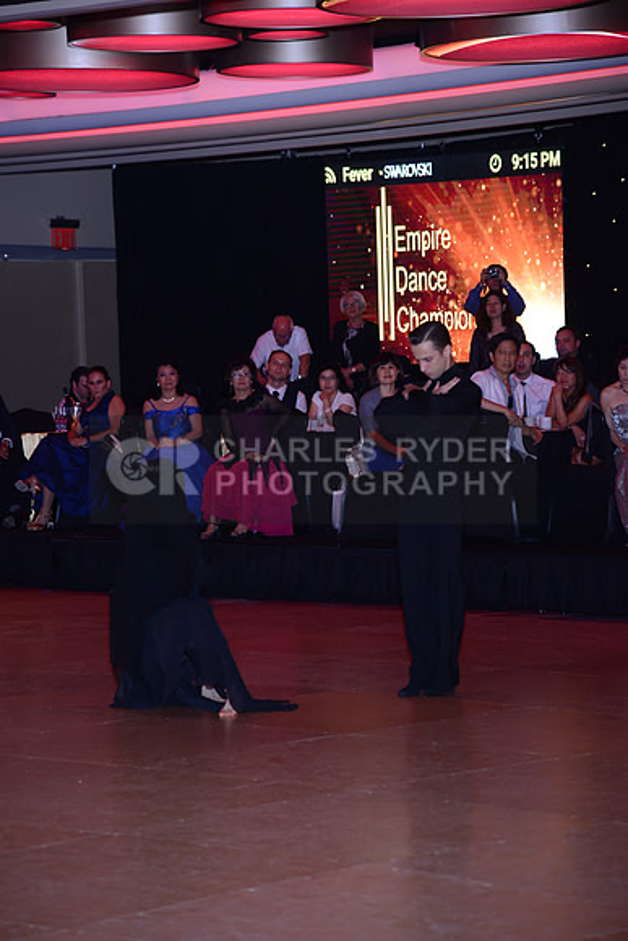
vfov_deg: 17.1
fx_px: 3138
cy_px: 470
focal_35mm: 120
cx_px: 314
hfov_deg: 11.4
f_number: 4.5
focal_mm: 120
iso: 1600
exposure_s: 1/250
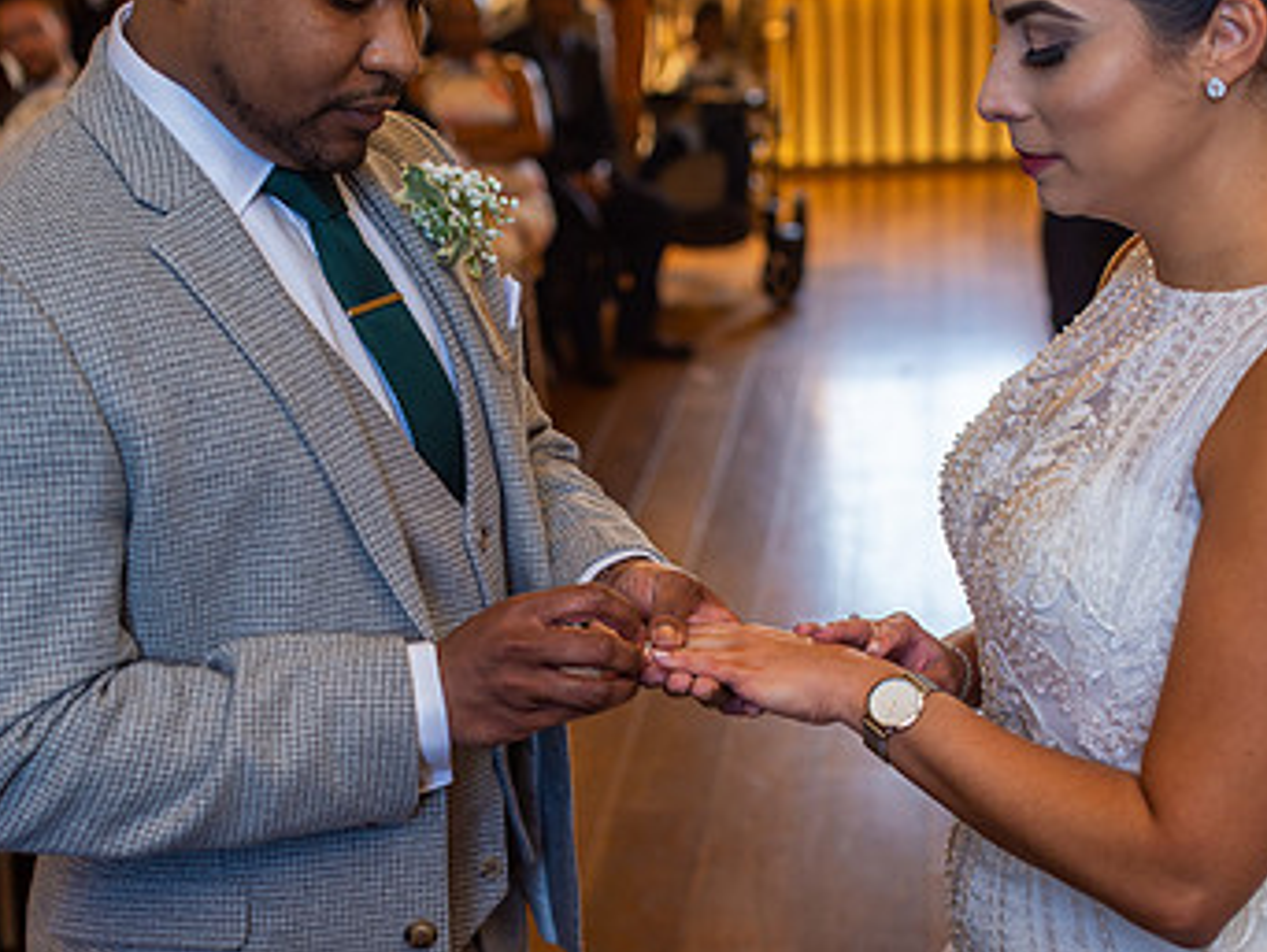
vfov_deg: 25.5
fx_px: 2088
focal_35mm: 57
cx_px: 634
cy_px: 670
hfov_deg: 33.8
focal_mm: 35
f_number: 2.8
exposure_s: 1/100
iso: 200
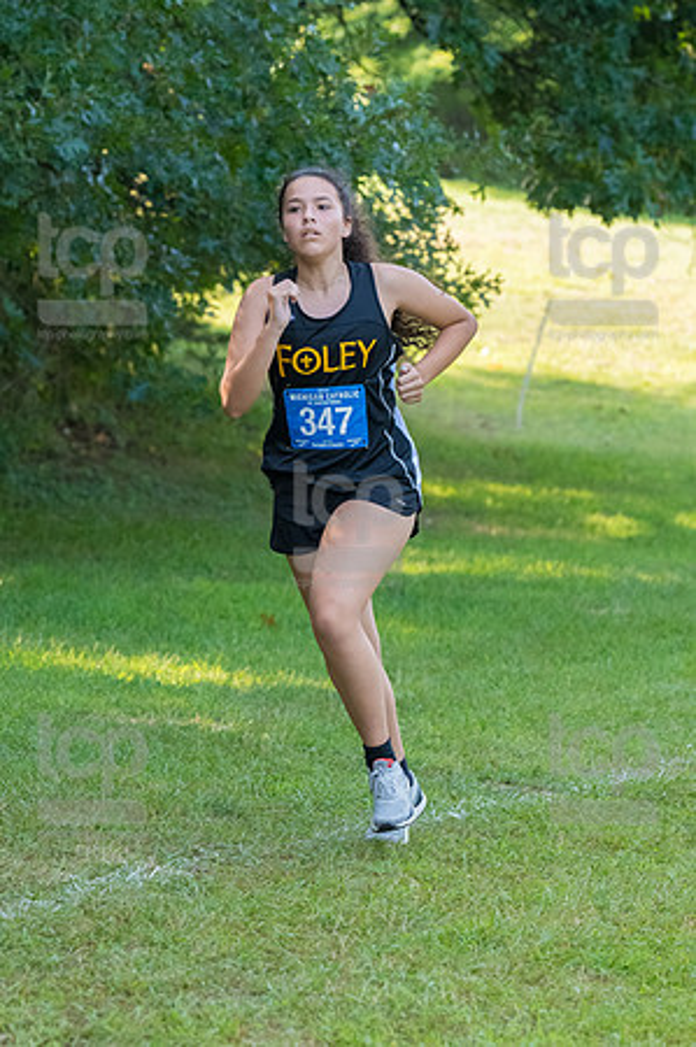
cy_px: 524
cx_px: 348
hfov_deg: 7.0
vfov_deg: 10.6
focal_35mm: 195
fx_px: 5668
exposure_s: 1/1600
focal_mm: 130
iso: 3200
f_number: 5
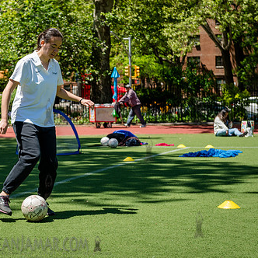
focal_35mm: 92
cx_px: 48
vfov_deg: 18.9
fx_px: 776
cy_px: 112
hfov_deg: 18.7
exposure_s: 1/640
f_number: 4.5
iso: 200
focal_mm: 62
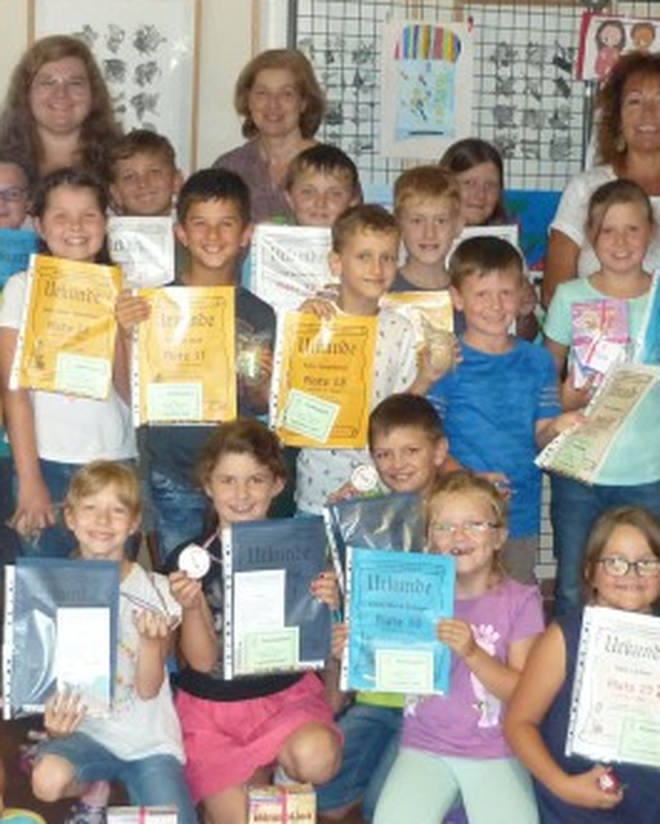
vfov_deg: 26.0
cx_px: 381
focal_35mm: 73
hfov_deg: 21.0
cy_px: 507
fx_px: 1782
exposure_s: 1/30
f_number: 2.8
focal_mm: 5.5
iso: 320
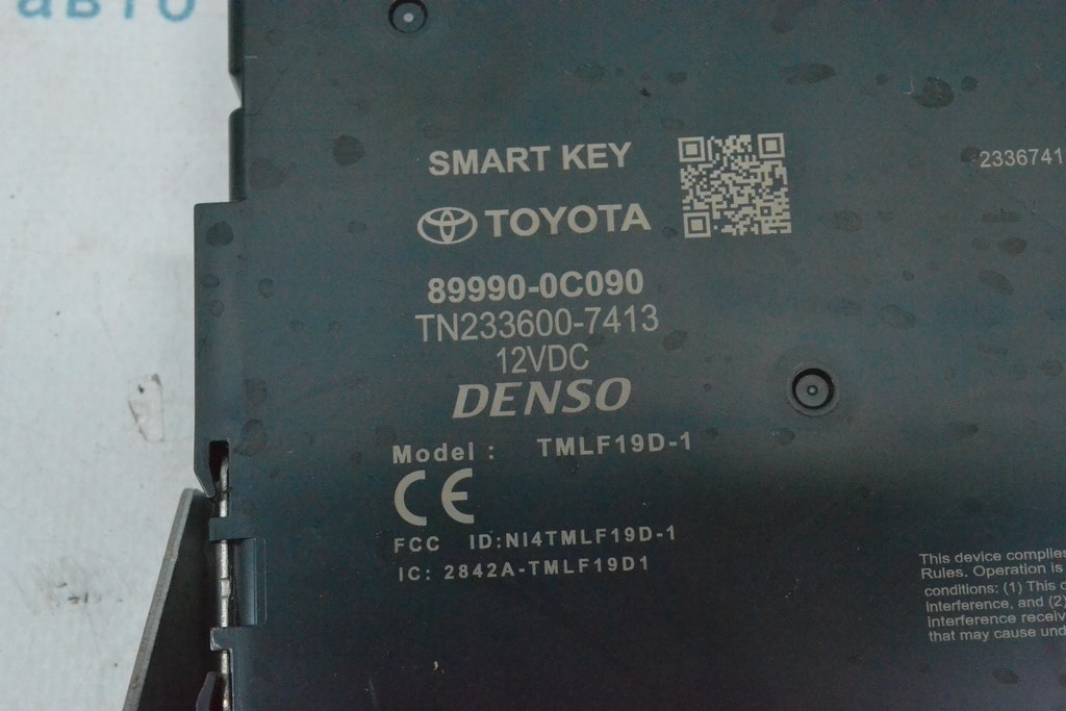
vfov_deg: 21.6
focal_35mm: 63
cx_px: 533
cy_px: 356
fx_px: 1866
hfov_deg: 31.9
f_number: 13
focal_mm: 42
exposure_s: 1/160
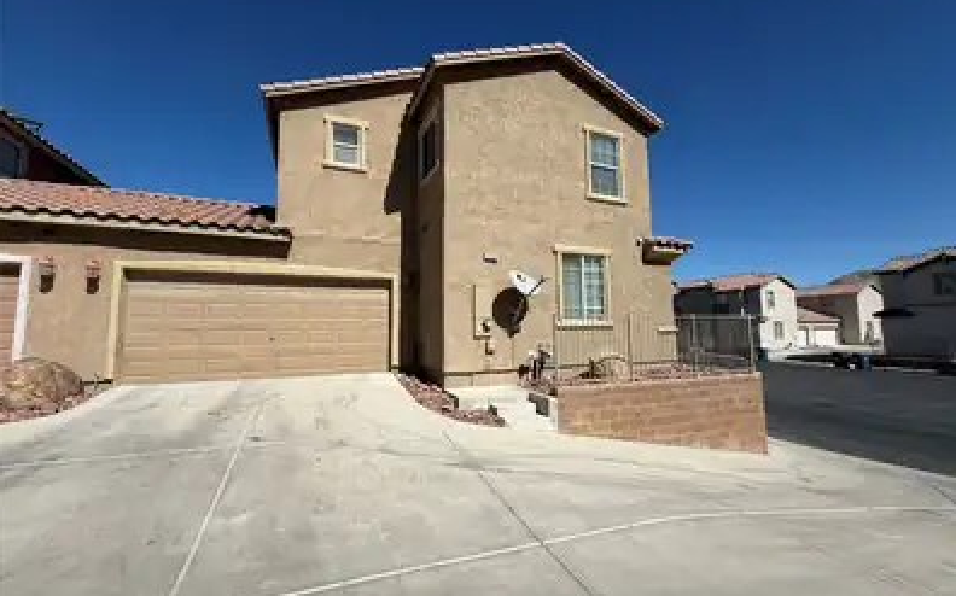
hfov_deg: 101.5
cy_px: 290
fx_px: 391
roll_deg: +1.2
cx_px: 478
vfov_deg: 74.7
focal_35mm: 15
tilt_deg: +4.7
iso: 20
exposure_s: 1/1497
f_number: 2.2
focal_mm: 2.22
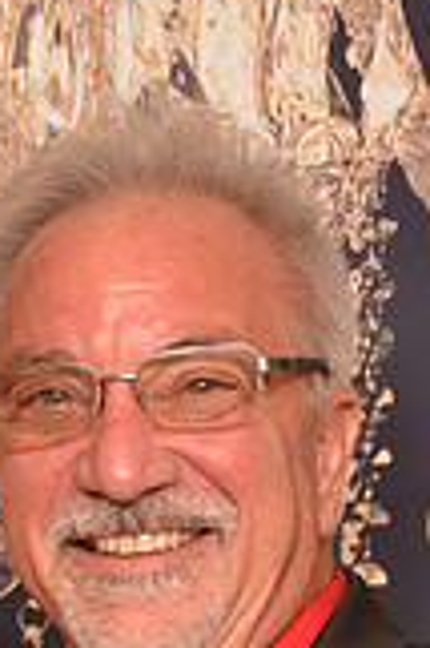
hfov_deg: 4.2
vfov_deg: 6.3
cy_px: 914
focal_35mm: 324
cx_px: 12
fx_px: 5817
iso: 200
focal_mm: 60
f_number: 5.6
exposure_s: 1/60
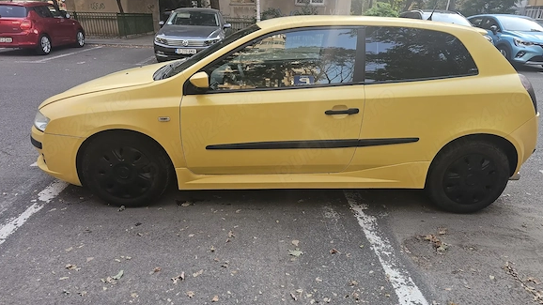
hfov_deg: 71.9
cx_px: 268
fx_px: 374
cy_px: 145
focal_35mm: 26
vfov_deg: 44.4
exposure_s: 1/50
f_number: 1.7
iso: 12
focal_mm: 6.3
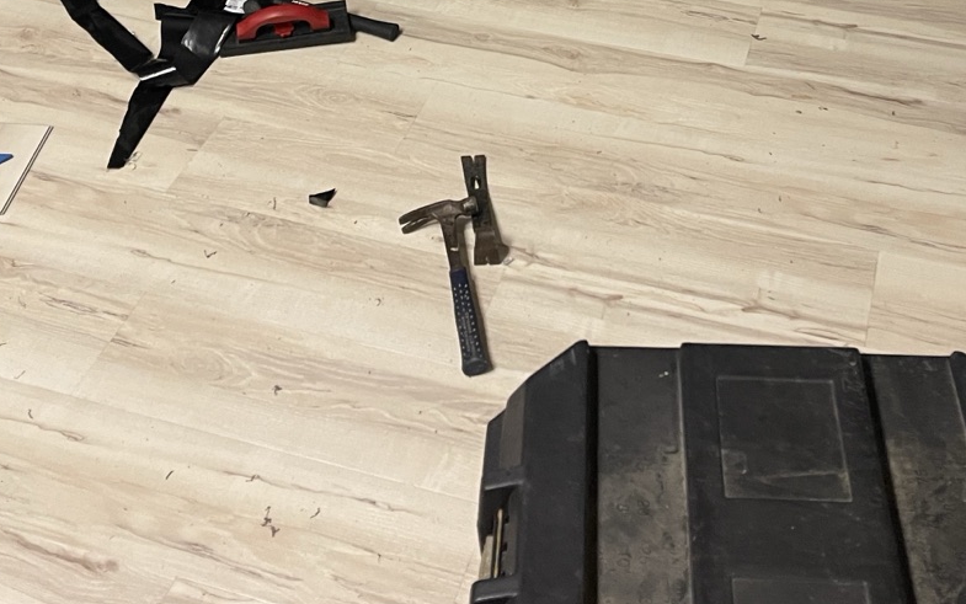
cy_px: -105
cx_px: 533
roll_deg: -0.9
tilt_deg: -31.2
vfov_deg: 22.3
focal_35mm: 54
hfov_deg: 37.5
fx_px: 1422
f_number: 1.6
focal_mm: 5.1
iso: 250
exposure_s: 1/60
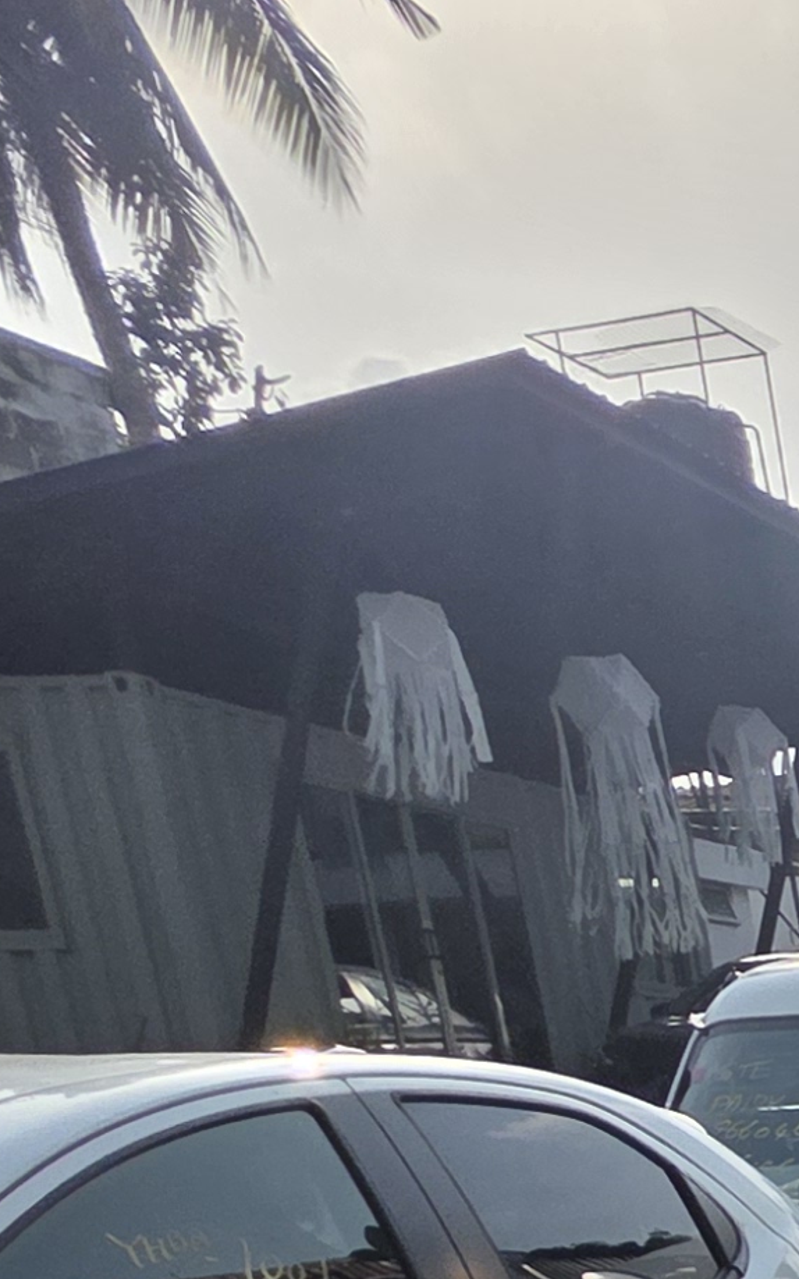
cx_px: 2050
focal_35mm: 60
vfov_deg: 27.2
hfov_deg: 13.5
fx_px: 2091
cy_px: 1752
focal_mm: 2.2
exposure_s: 1/2859
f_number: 1.9
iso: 40
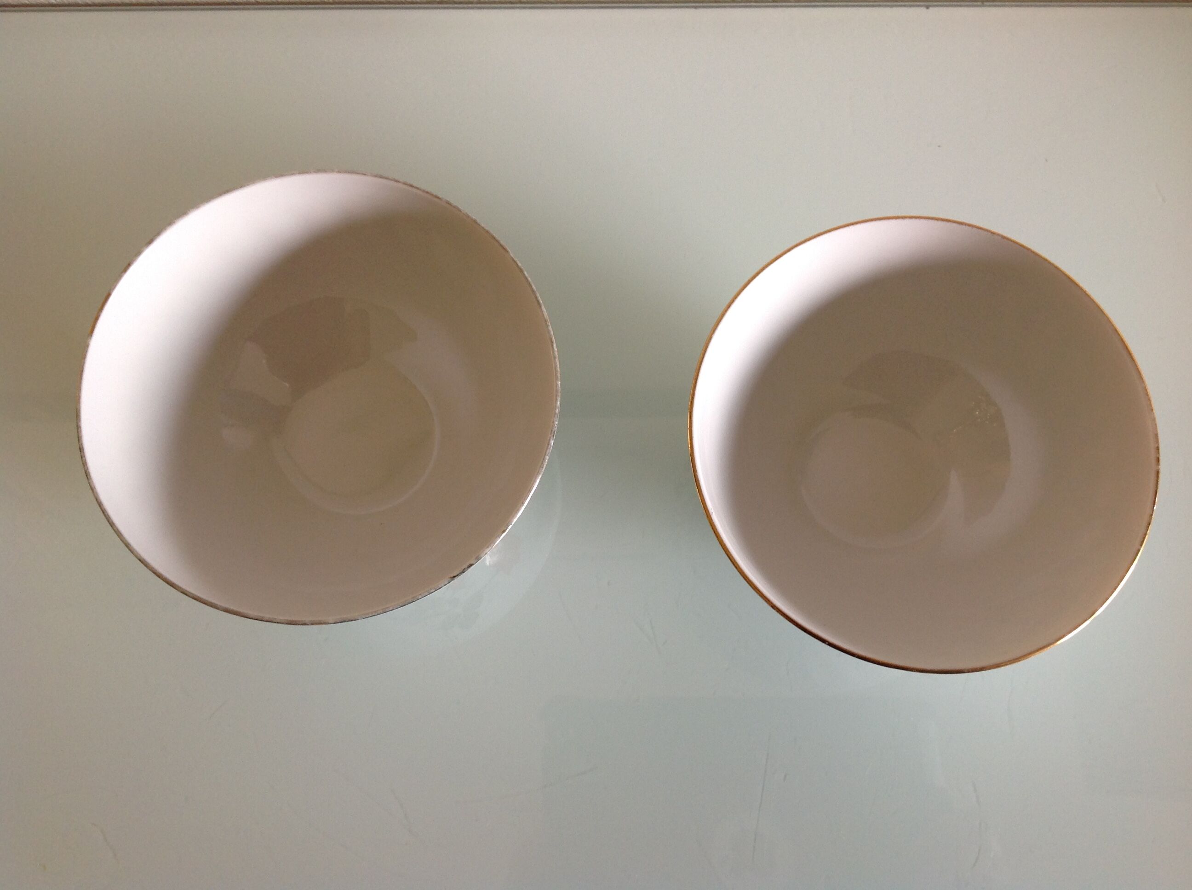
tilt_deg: -76.7
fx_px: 1203
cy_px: 445
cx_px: 596
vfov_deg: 40.6
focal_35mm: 35
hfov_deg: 52.7
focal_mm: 4.28
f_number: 2.4
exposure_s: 1/17
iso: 50
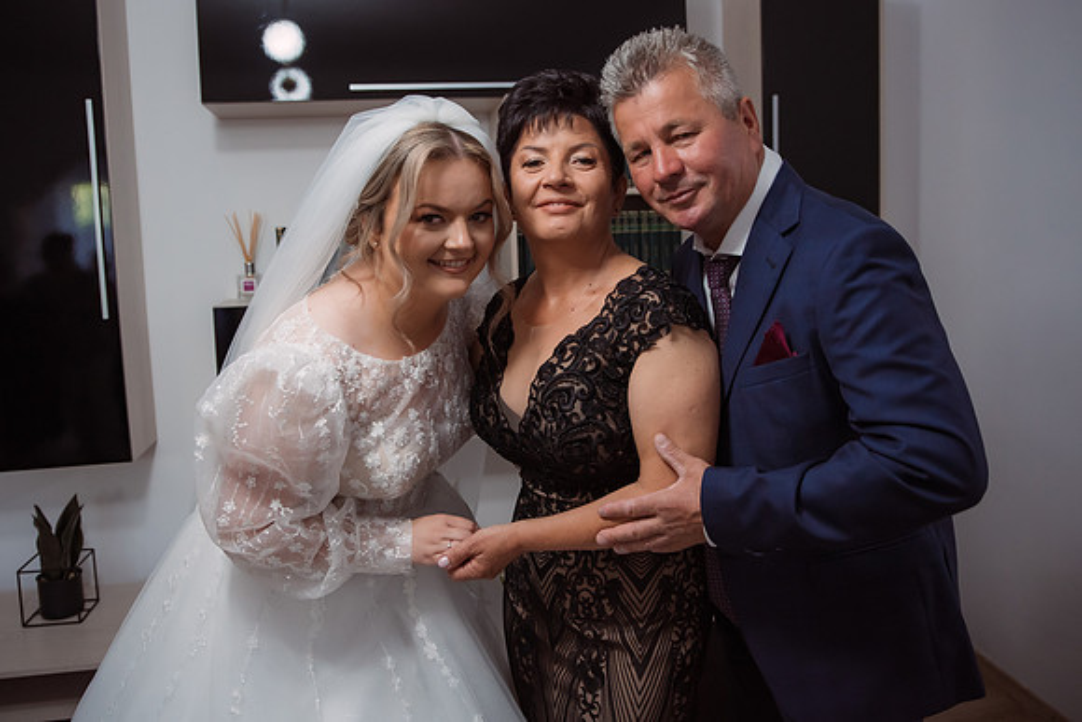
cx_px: 540
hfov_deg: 61.5
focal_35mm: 30
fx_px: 909
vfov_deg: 43.2
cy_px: 320
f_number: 2.8
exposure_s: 1/200
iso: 1600
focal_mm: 26
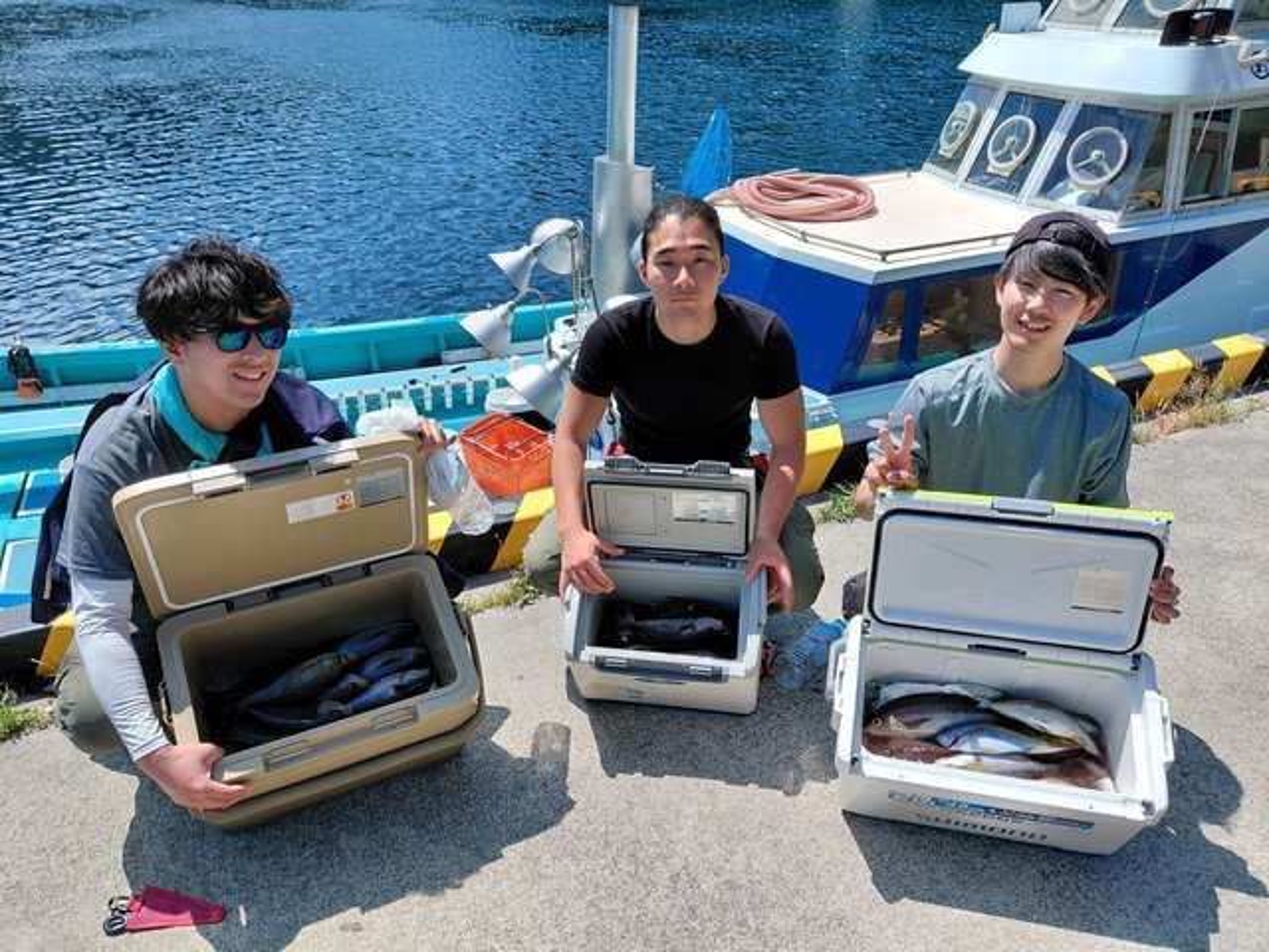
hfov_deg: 69.4
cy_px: 476
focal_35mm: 25
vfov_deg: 54.9
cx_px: 634
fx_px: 916
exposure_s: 1/1571
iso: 50
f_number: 1.8
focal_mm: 4.69
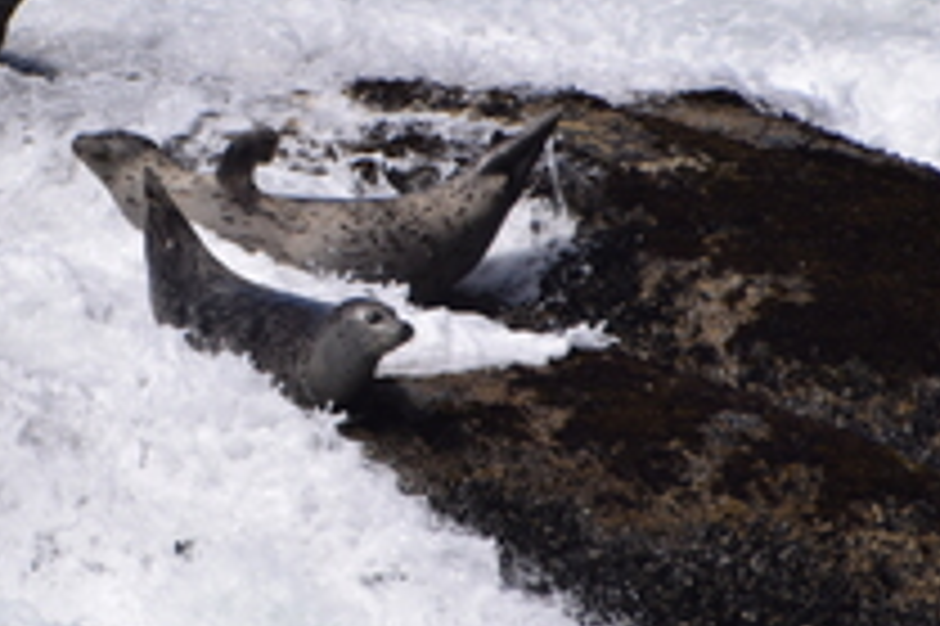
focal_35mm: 1607
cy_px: -25
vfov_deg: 0.9
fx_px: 41926
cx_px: 99
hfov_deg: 1.3
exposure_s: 1/1000
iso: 200
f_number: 8
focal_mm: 400
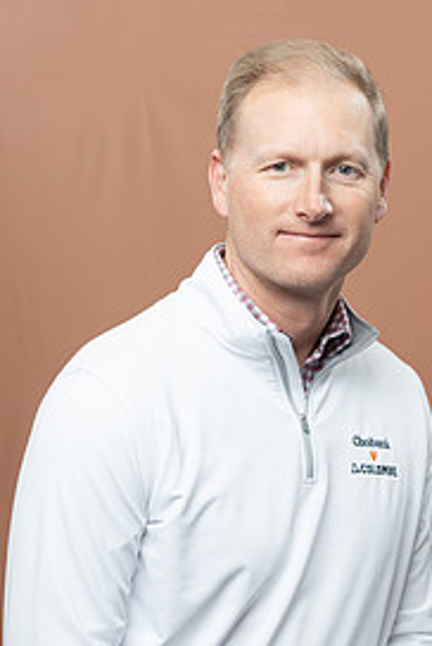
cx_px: 313
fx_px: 1957
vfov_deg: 18.6
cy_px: 477
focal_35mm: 109
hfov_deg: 12.6
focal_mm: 66
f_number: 4
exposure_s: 1/160
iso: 320
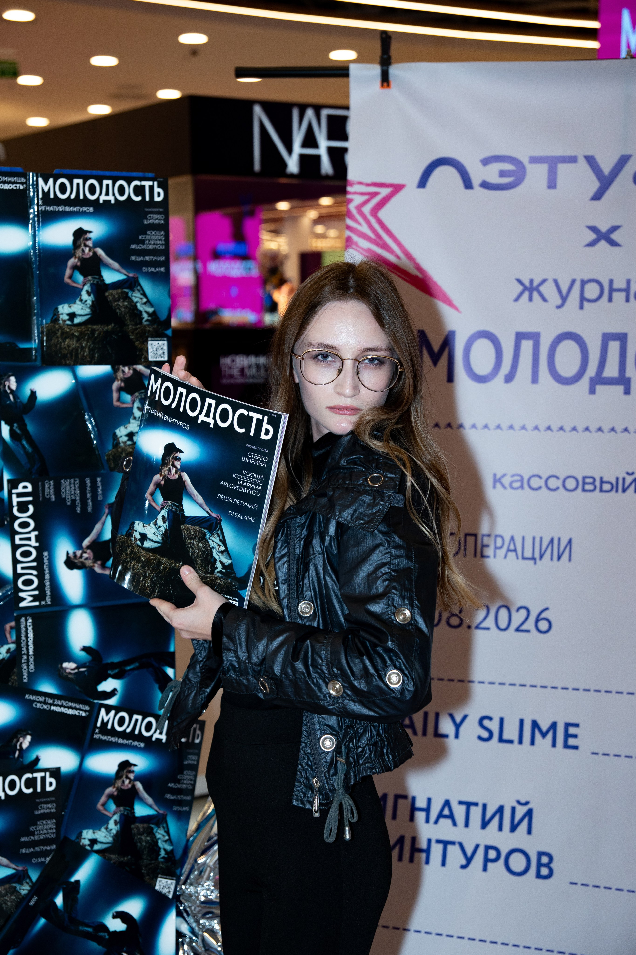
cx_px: 318
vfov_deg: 31.2
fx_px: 1709
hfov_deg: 21.1
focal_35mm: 64
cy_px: 478
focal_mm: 43
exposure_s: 1/320
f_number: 3.5
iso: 400
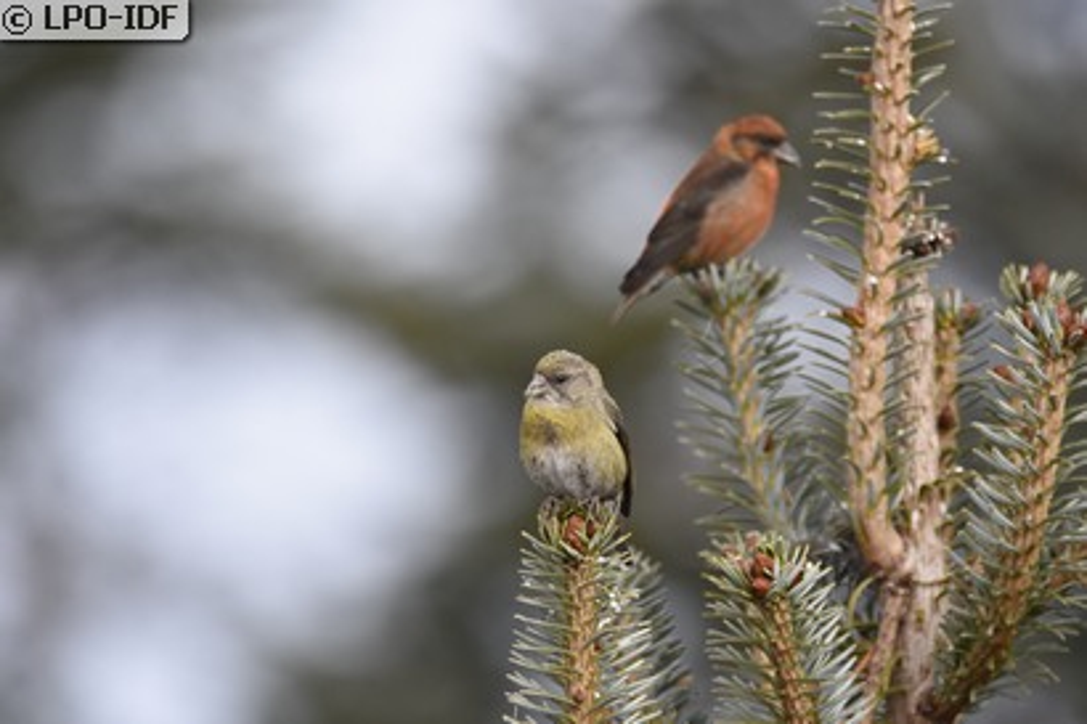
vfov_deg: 1.5
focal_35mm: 900
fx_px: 27163
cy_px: 362
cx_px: 544
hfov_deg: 2.3
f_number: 6.3
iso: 1000
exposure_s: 1/1000
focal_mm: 600
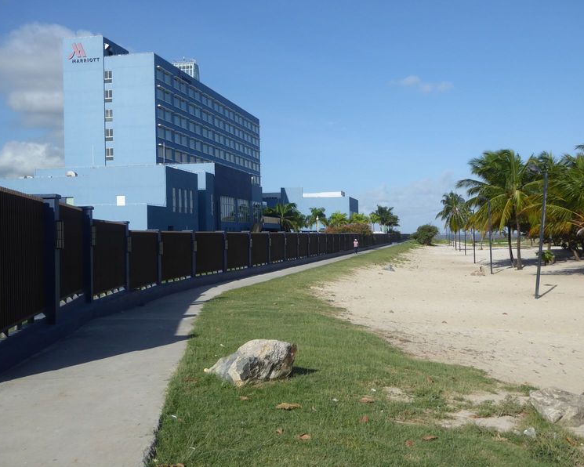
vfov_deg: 34.2
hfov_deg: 42.0
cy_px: 234
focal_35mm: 44
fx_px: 761
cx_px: 291
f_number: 3.8
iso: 80
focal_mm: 7.2
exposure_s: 1/1000
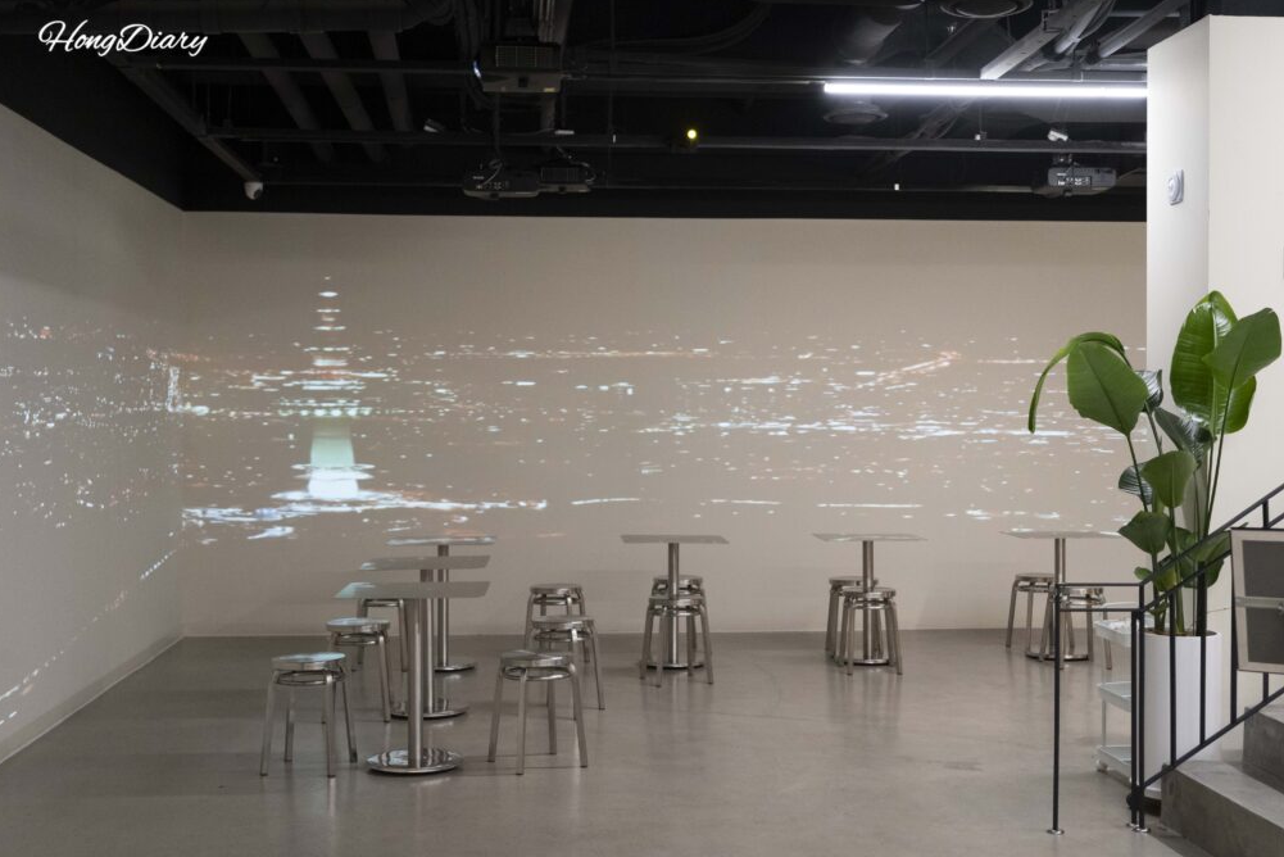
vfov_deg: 29.9
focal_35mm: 45
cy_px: 433
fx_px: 1605
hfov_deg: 43.6
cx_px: 649
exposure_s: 1/160
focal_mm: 44
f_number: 5.6
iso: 6400
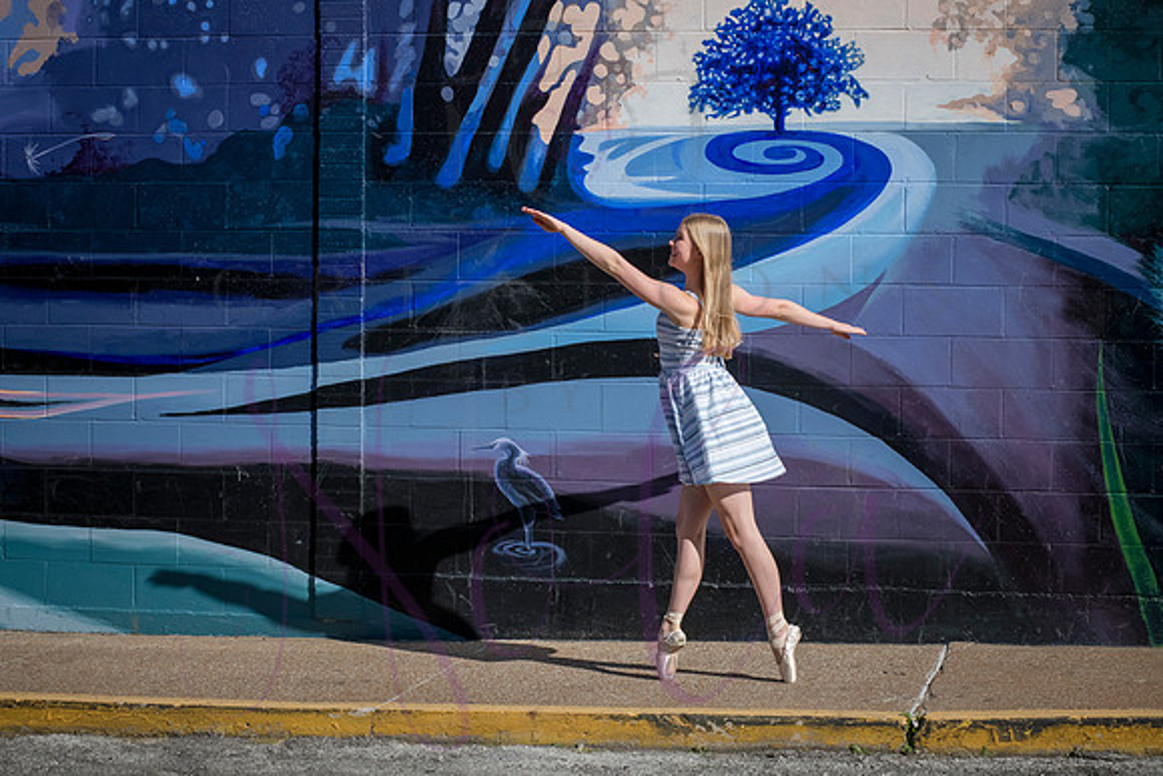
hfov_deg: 25.4
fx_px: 2585
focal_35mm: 80
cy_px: 388
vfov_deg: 17.1
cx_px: 582
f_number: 9
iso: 400
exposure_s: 1/1000
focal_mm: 80
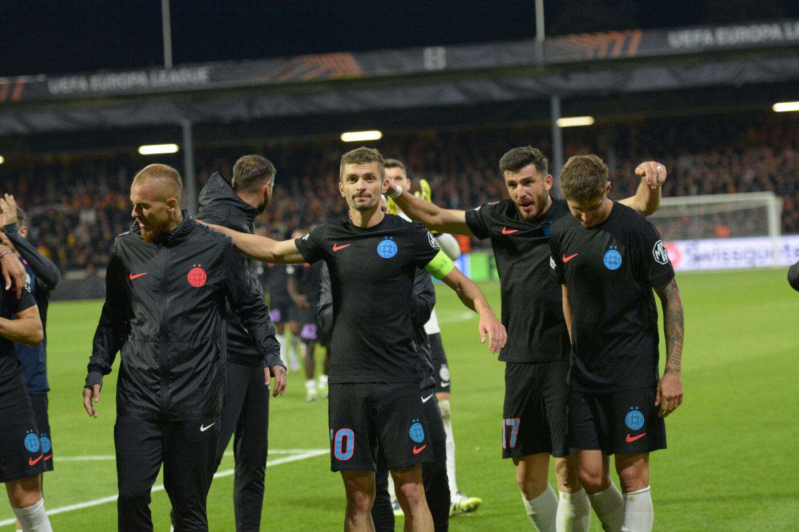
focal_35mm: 147
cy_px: 266
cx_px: 400
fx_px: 3262
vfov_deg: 9.3
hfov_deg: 14.0
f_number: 2.8
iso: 2500
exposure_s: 1/1000
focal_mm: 98
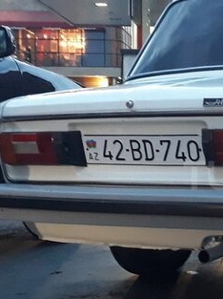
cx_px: 281
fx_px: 491
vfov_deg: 33.7
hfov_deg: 23.1
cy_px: 175
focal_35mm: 57
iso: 200
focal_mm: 3.71
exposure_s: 1/25
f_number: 1.7
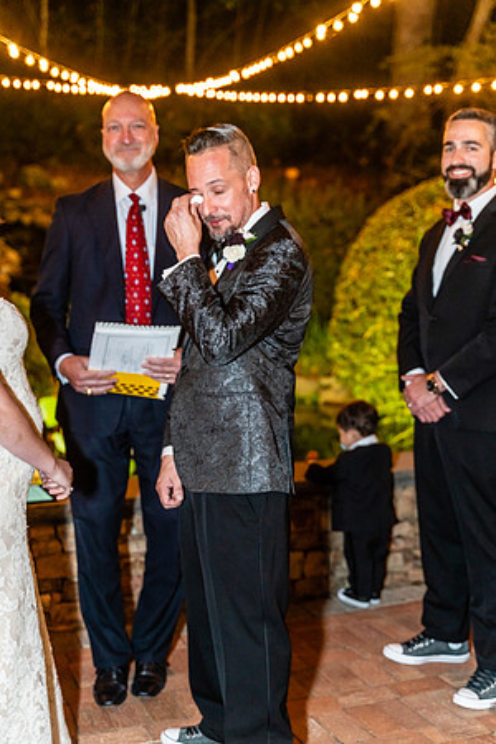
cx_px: 248
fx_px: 1054
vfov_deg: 38.9
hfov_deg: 26.5
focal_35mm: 51
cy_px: 372
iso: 1000
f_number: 2.8
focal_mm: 51
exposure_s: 1/60
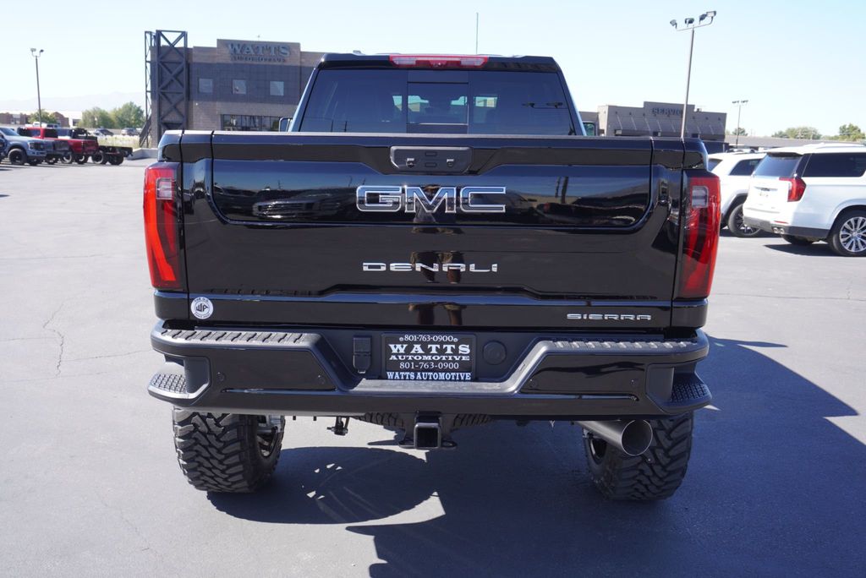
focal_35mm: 32
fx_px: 758
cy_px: 289
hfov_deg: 59.5
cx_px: 433
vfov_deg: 41.8
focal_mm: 21
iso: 100
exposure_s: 1/125
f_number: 5.6
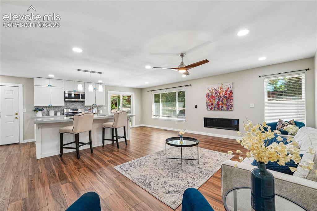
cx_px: 158
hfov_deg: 100.4
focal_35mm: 15
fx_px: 132
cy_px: 106
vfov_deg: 77.3
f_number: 8
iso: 800
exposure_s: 1/20
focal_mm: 10
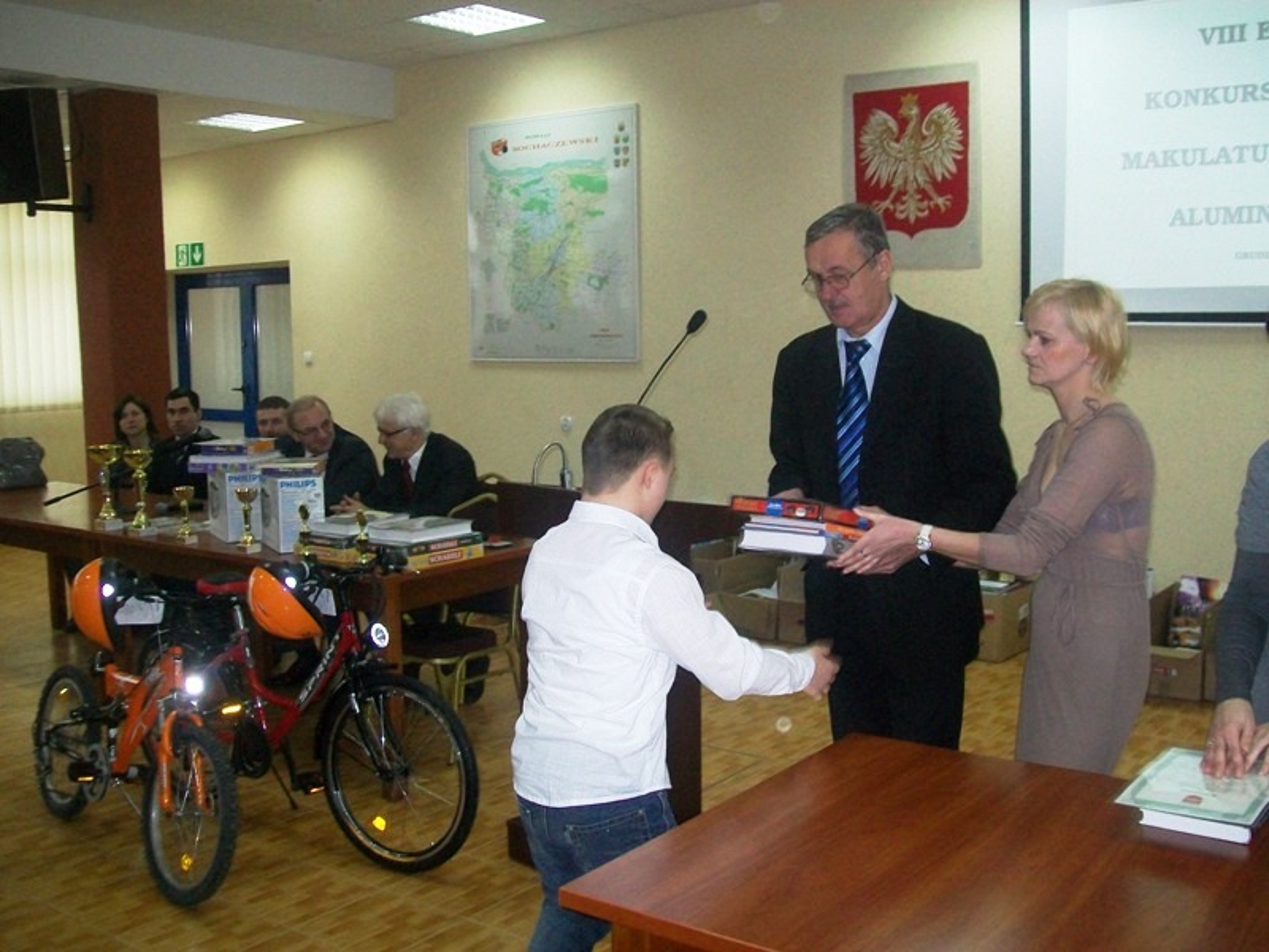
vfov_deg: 39.7
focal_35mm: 36
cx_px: 634
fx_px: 1320
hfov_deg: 51.4
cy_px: 476
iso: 160
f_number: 2.7
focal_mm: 6
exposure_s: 1/60
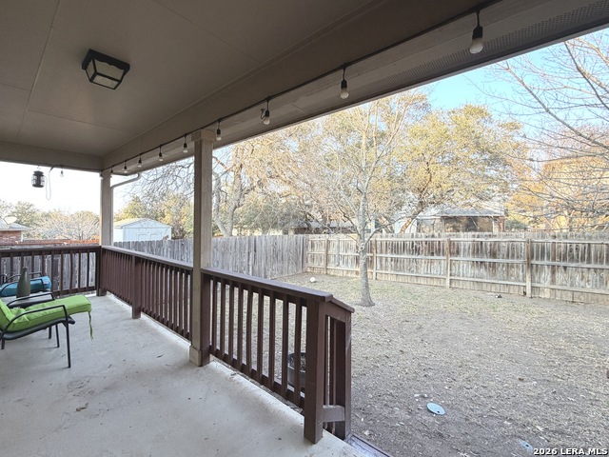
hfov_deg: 102.1
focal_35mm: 14
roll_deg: -0.3
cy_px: 228
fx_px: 246
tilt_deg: -0.9
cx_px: 304
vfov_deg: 85.7
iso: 50
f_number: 2.2
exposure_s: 1/121
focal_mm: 2.22
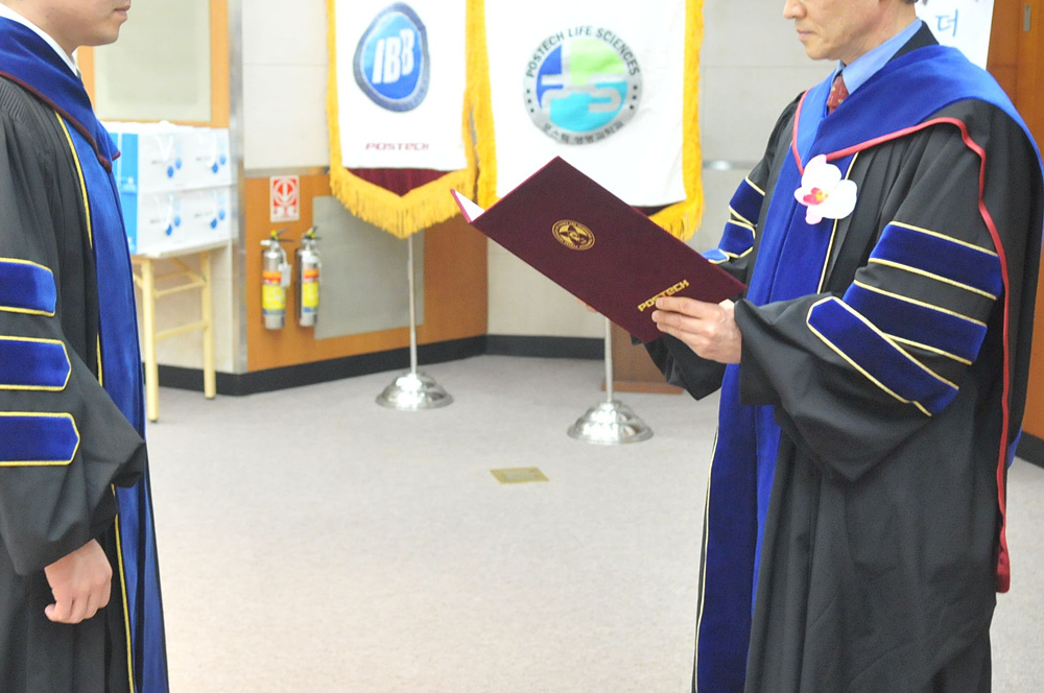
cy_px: 231
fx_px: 1499
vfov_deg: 25.9
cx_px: 480
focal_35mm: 52
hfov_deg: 38.4
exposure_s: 1/30
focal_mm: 23
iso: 2000
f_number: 2.8
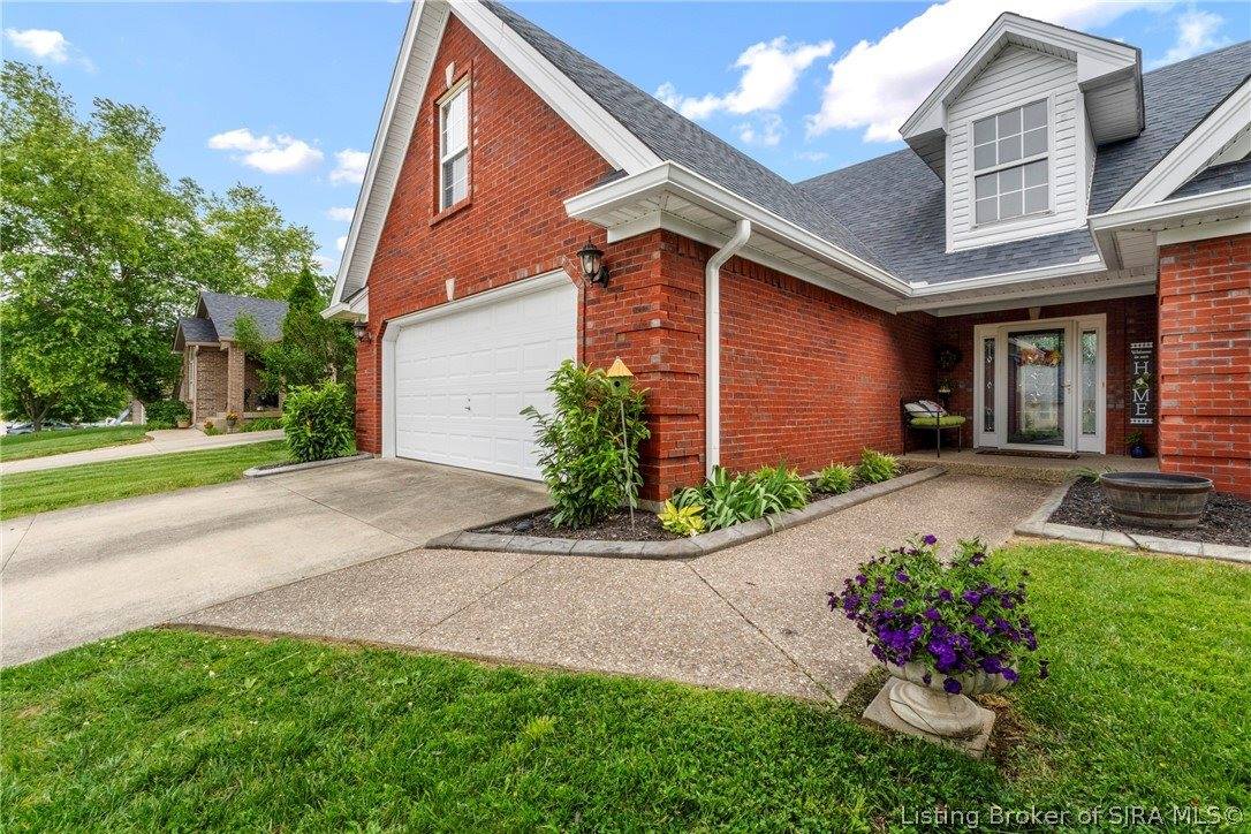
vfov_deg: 77.3
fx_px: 521
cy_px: 417
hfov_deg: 100.4
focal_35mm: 15
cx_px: 626
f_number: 11
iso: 400
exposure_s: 1/200
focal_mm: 10
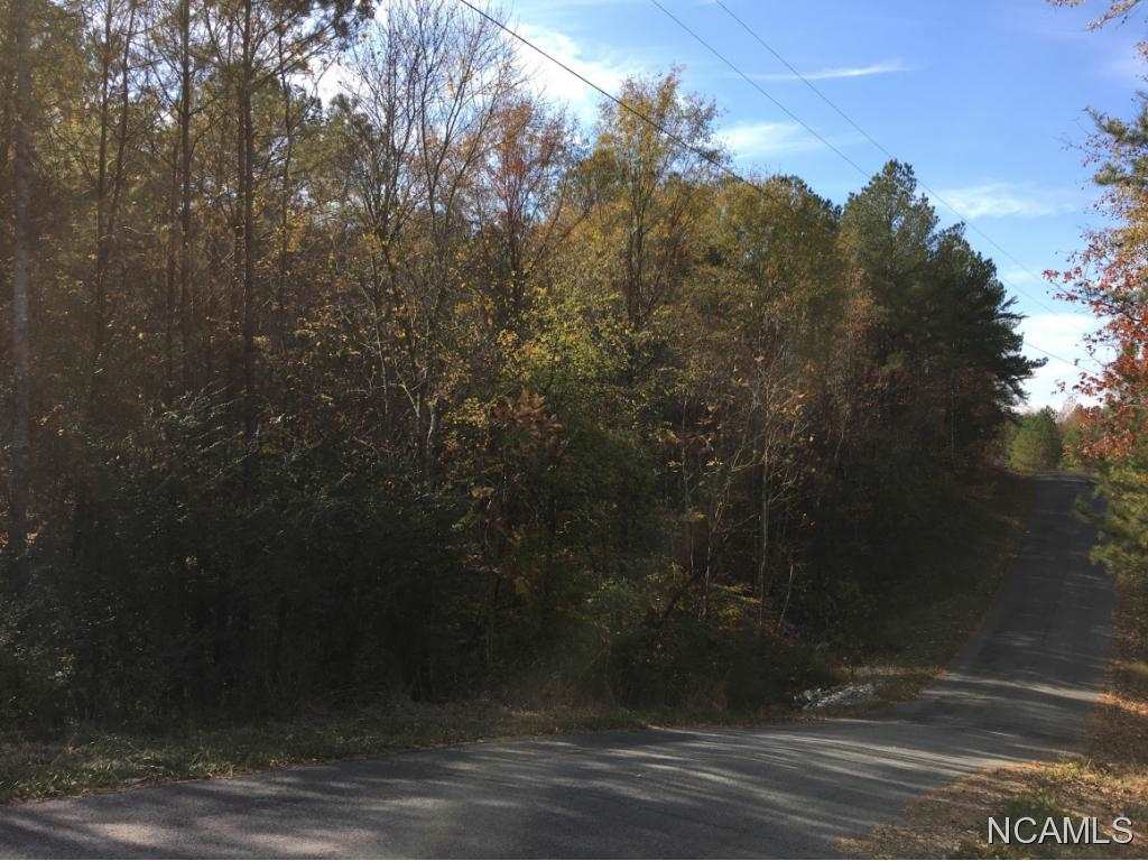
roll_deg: -0.5
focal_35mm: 29
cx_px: 574
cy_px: 430
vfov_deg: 48.2
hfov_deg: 61.7
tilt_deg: +2.0
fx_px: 962
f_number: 2.2
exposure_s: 1/496
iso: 25
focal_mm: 4.15
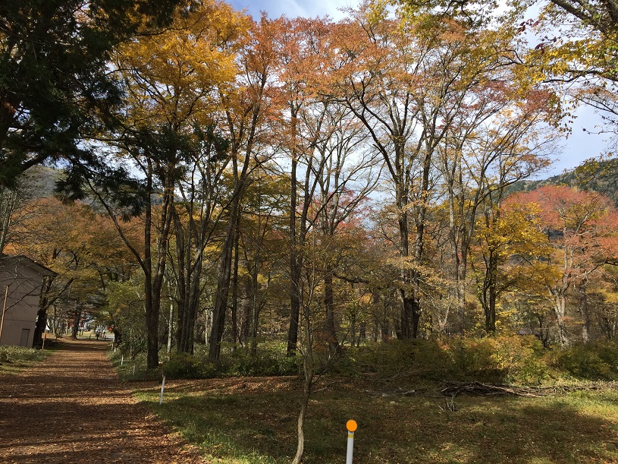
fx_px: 518
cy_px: 232
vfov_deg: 48.2
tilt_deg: +12.8
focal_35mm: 29
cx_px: 309
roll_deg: -4.3
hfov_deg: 61.7
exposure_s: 1/1099
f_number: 2.2
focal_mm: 4.15
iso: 32
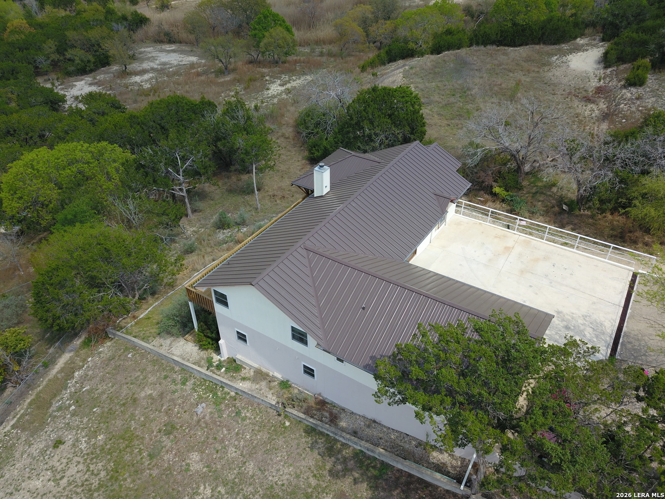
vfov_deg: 53.1
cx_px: 332
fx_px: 499
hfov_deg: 67.3
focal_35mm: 26
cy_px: 250
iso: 100
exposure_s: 1/1214
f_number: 2.2
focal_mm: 4.73
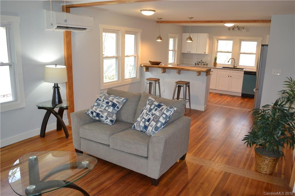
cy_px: 98
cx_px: 148
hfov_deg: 67.4
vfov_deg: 47.9
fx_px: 221
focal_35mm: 27
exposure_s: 1/60
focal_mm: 18
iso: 400
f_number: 4
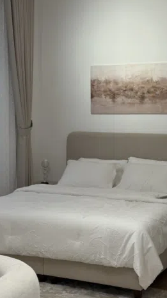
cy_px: 148
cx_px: 112
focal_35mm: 36
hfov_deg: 32.5
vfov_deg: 55.3
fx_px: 284
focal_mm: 6.76
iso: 100
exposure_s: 1/280
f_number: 1.78
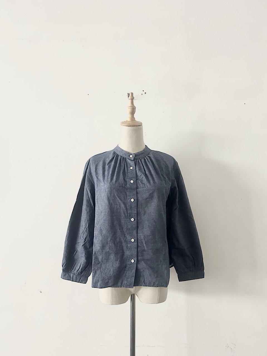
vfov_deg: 67.3
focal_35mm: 26
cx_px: 134
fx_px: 267
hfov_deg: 53.1
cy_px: 178
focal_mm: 5.7
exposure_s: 1/60
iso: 500
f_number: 1.5
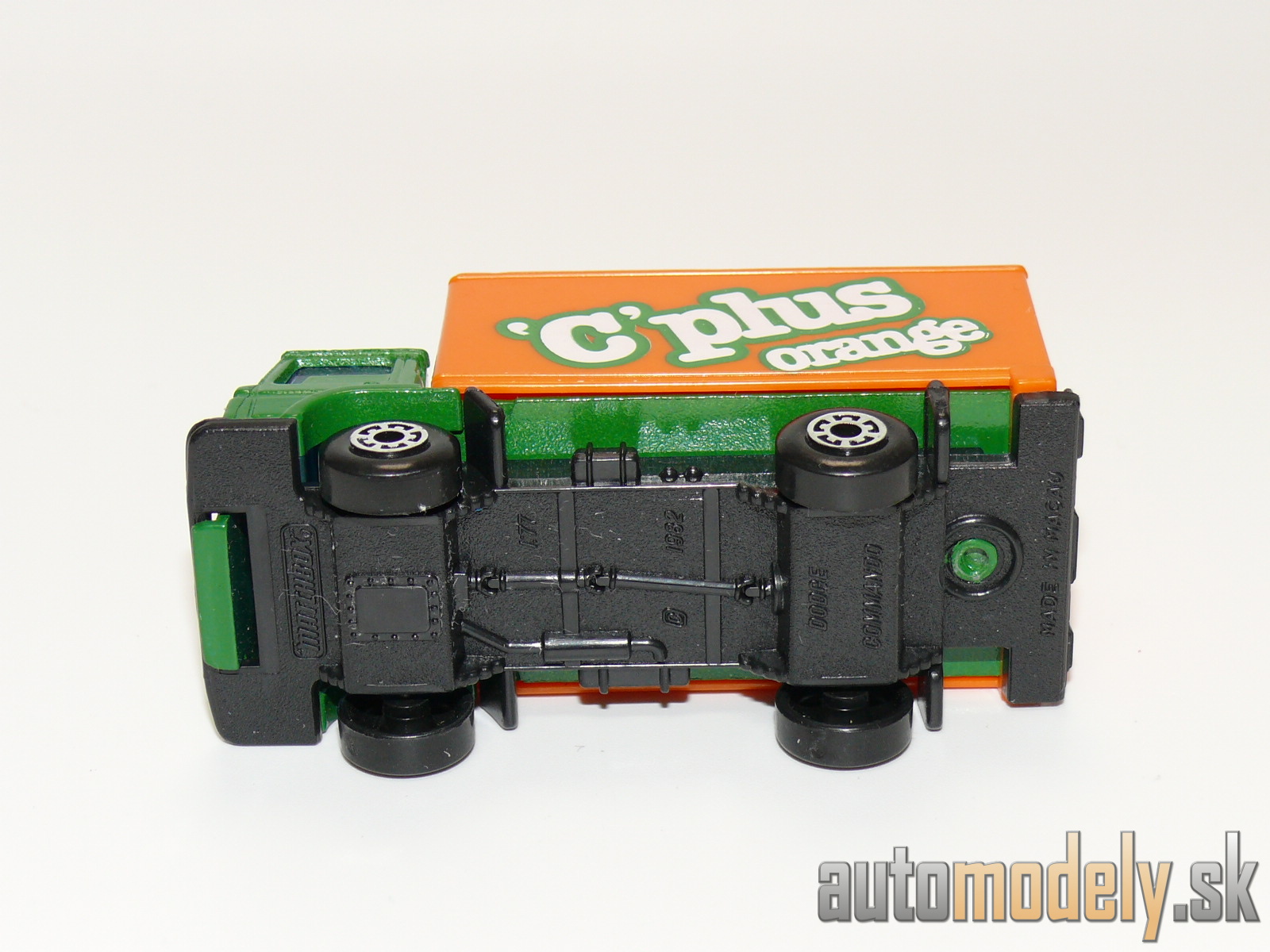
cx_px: 635
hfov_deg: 23.8
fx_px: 3008
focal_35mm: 82
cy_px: 476
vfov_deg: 18.0
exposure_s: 1/30
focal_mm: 12
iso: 100
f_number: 4
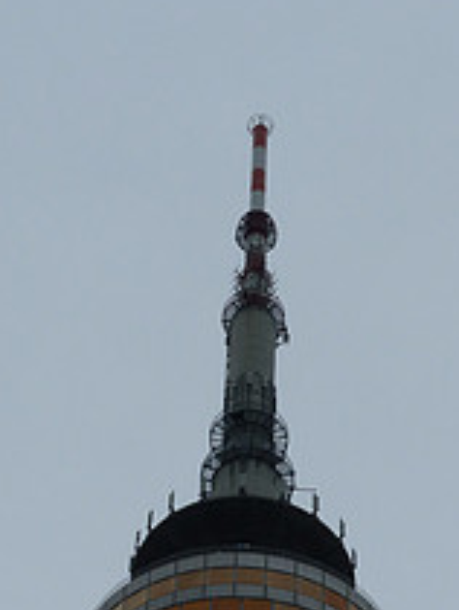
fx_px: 2947
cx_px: 245
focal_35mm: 167
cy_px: 639
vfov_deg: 11.7
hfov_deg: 8.9
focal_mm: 12.8
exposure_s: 1/800
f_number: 5.6
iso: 80
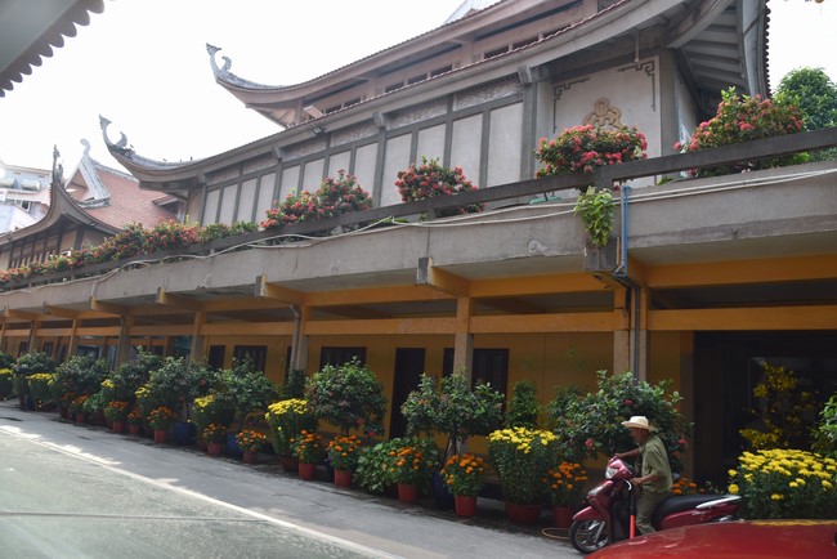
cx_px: 418
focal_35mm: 24
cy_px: 280
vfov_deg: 53.2
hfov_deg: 73.7
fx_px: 558
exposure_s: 1/200
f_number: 7.1
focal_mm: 24
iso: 400
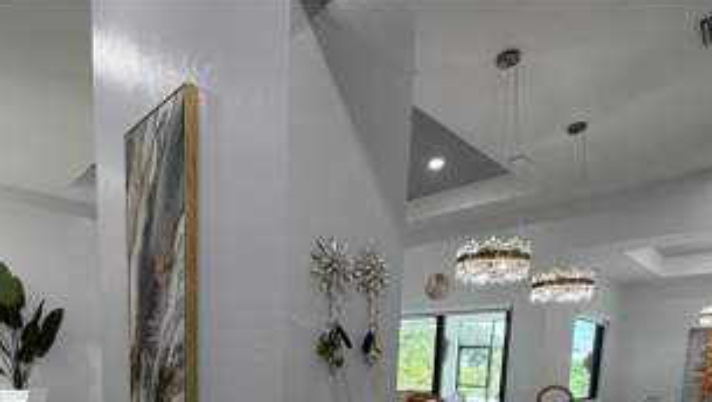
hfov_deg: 75.6
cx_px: 292
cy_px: 414
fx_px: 453
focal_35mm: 24
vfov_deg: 40.9
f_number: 2.2
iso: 160
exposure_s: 1/120
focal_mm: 2.22
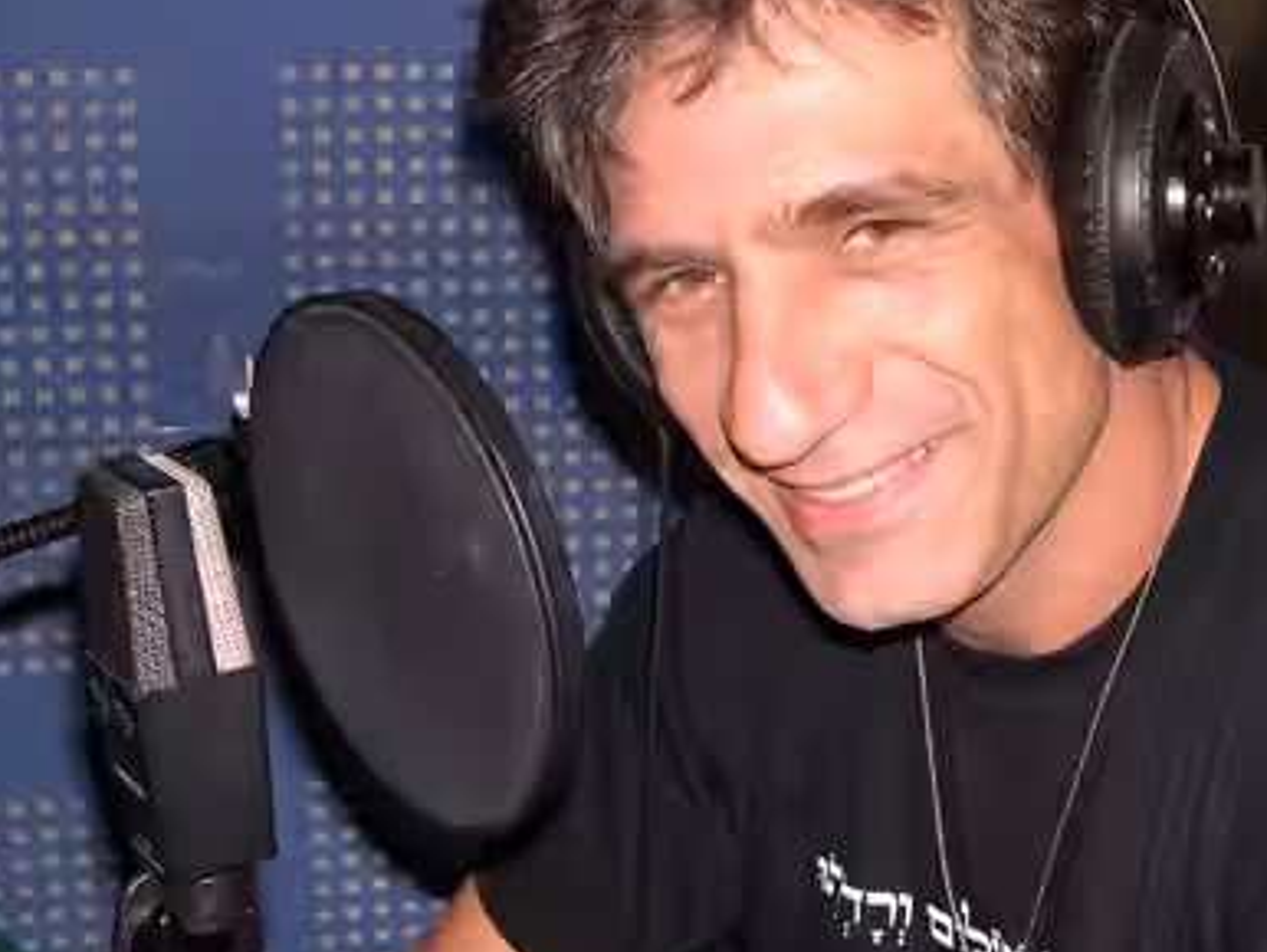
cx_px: 860
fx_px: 2161
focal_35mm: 59
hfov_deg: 32.4
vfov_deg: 24.8
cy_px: 522
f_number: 2.8
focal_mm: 8
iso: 100
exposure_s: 1/60
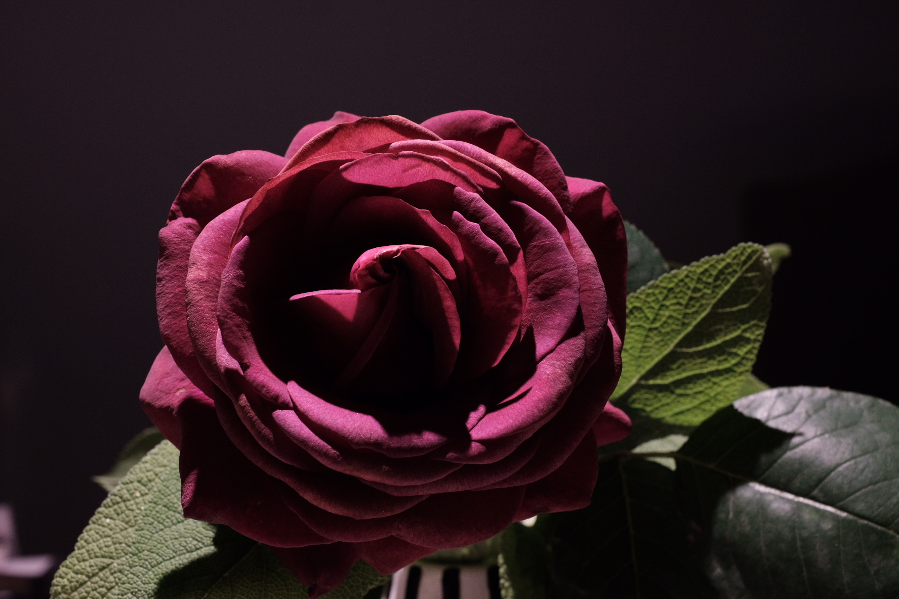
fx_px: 1323
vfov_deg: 25.5
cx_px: 450
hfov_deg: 37.5
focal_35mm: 53
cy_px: 300
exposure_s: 1/60
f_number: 8
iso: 1250
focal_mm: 35
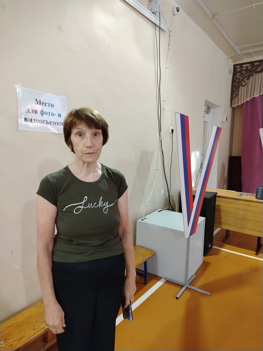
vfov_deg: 71.6
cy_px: 176
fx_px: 243
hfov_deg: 56.8
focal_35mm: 24
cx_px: 132
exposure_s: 1/100
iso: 2638
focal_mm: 5.25
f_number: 1.75
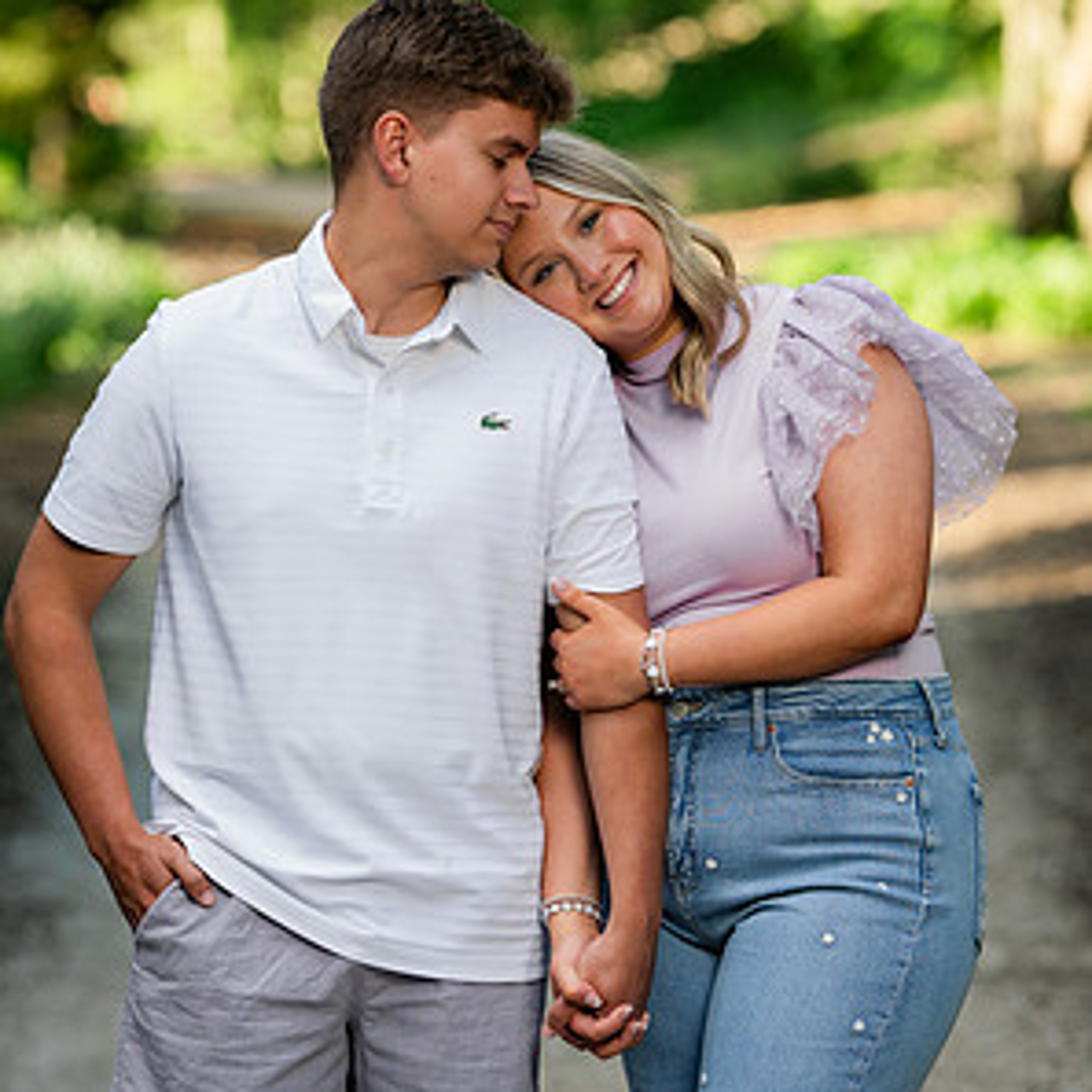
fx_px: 6210
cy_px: 588
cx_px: 544
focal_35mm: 174
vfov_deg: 10.0
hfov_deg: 10.0
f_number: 3.2
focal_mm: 135
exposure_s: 1/200
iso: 250
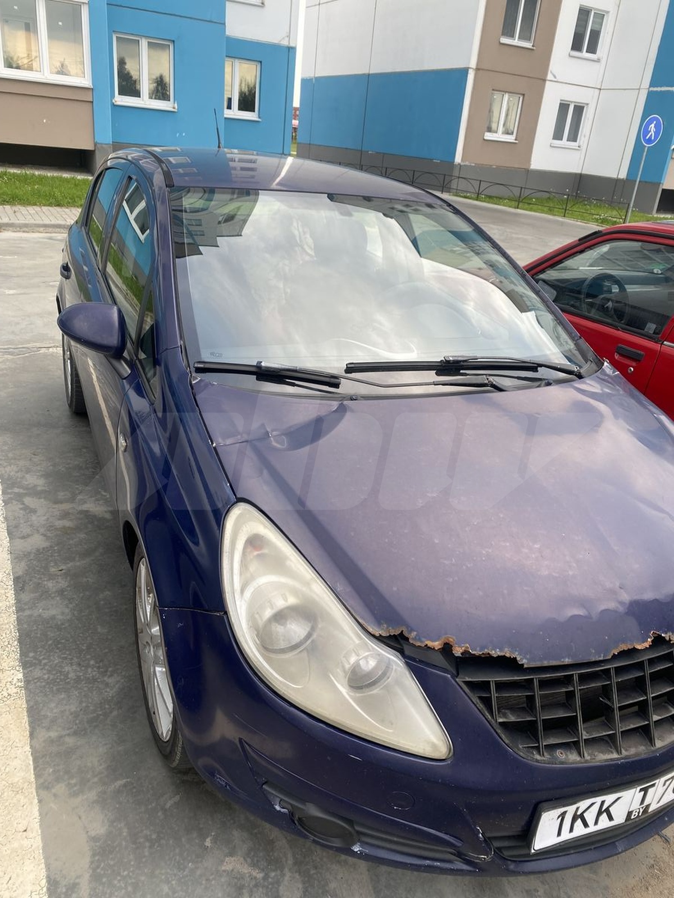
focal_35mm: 26
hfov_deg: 53.1
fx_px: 675
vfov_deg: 67.3
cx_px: 337
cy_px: 449
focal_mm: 4.25
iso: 32
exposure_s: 1/127
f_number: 1.8
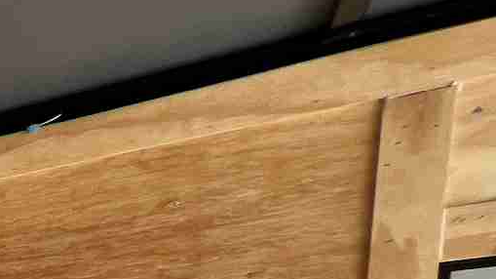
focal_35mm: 57
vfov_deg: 15.7
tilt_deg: -9.5
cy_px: 590
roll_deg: -0.4
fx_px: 749
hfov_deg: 20.9
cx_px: -439
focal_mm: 1.57
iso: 50
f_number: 1.8
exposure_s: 1/99
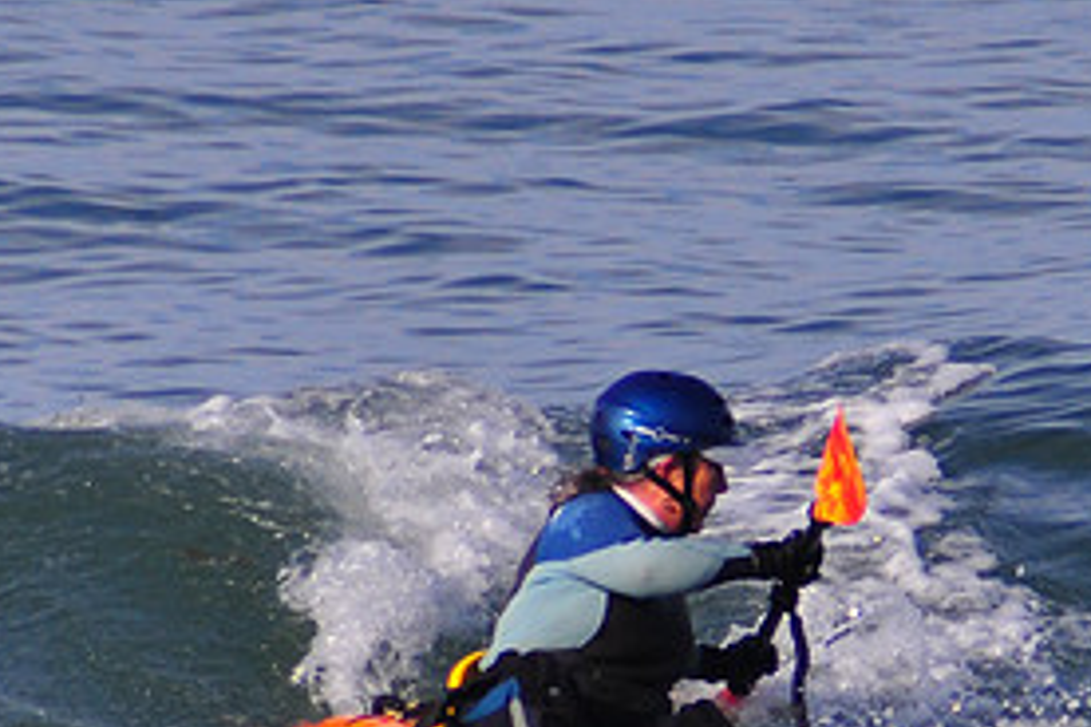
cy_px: 593
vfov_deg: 1.5
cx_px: 838
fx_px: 28637
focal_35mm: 945
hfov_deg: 2.2
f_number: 5.6
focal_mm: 300
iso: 200
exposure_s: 1/1250
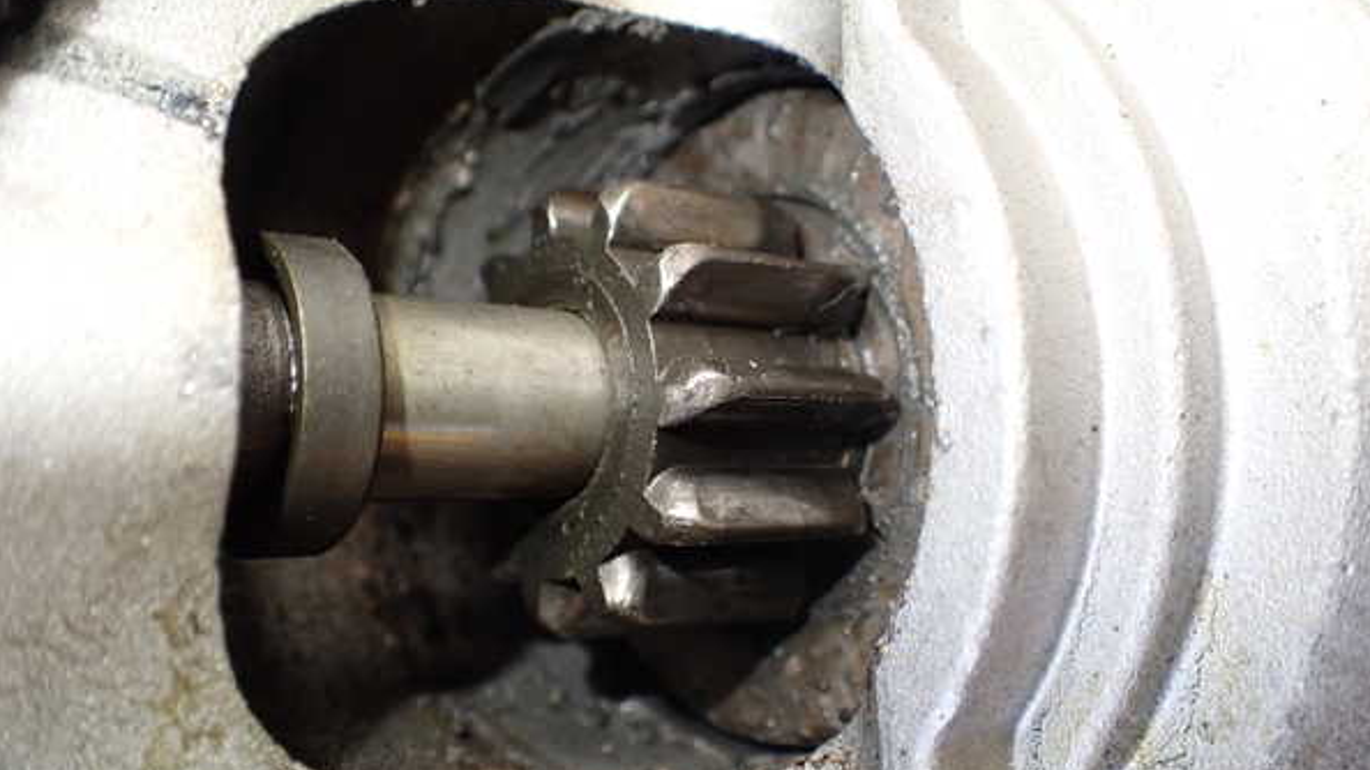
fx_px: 1199
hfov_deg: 59.5
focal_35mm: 33
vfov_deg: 35.6
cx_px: 685
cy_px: 397
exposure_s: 1/125
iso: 320
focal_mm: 5.4
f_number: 2.3
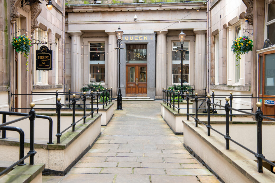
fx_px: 351
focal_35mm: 46
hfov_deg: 42.8
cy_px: 92
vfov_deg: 29.2
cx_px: 138
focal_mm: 46
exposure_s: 1/25
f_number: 8
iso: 200
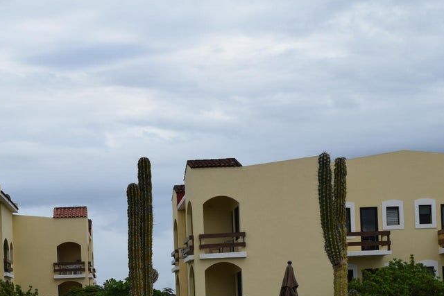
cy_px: 310
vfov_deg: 13.8
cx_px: 27
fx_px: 1199
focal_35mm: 97
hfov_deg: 20.5
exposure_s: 1/400
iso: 200
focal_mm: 27
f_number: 10
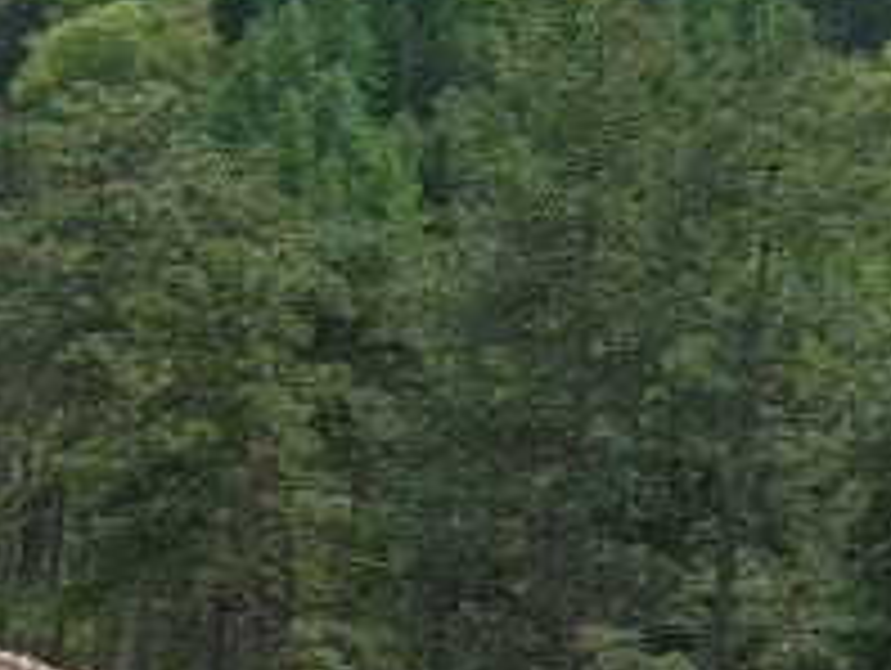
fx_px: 2732
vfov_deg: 13.9
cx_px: -243
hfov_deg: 17.5
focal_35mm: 106
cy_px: 585
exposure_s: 1/306
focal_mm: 5.4
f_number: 4.8
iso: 50
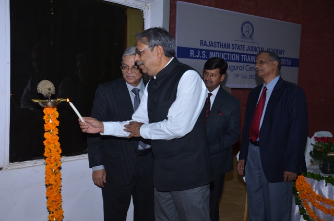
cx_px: 167
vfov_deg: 35.3
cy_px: 110
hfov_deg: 51.4
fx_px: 347
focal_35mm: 38
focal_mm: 25
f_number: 5.6
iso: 320
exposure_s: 1/125
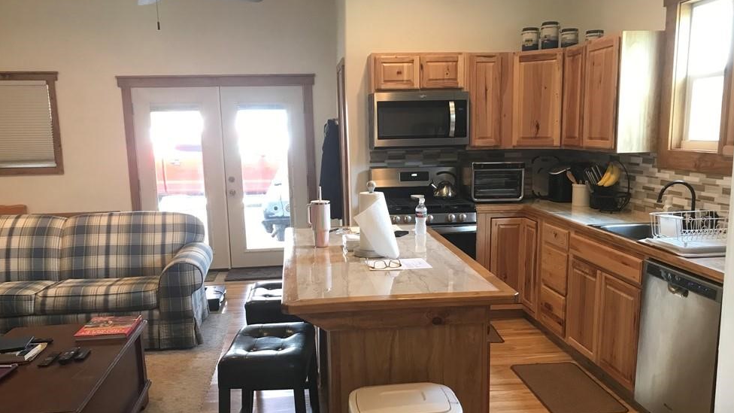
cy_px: 246
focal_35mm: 32
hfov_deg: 61.0
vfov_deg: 36.6
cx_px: 372
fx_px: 623
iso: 40
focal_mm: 3.99
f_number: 1.8
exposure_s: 1/20
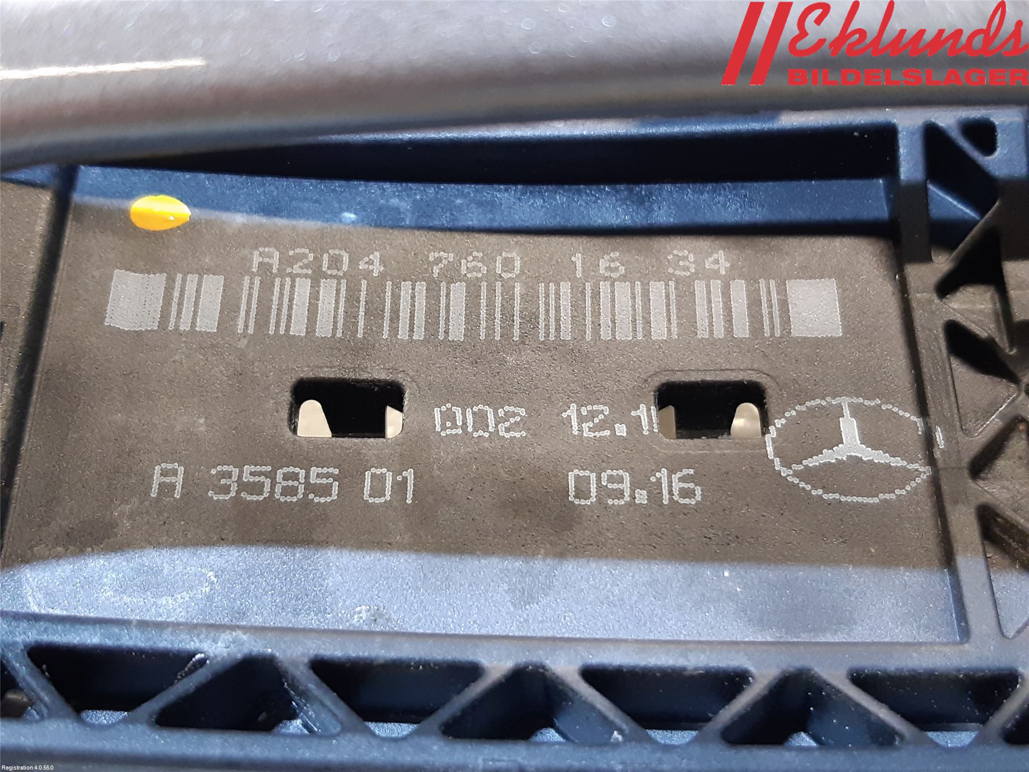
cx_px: 514
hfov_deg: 67.3
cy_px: 386
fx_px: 773
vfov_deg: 53.1
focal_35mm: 26
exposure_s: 1/50
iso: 250
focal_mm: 3.93
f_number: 1.7
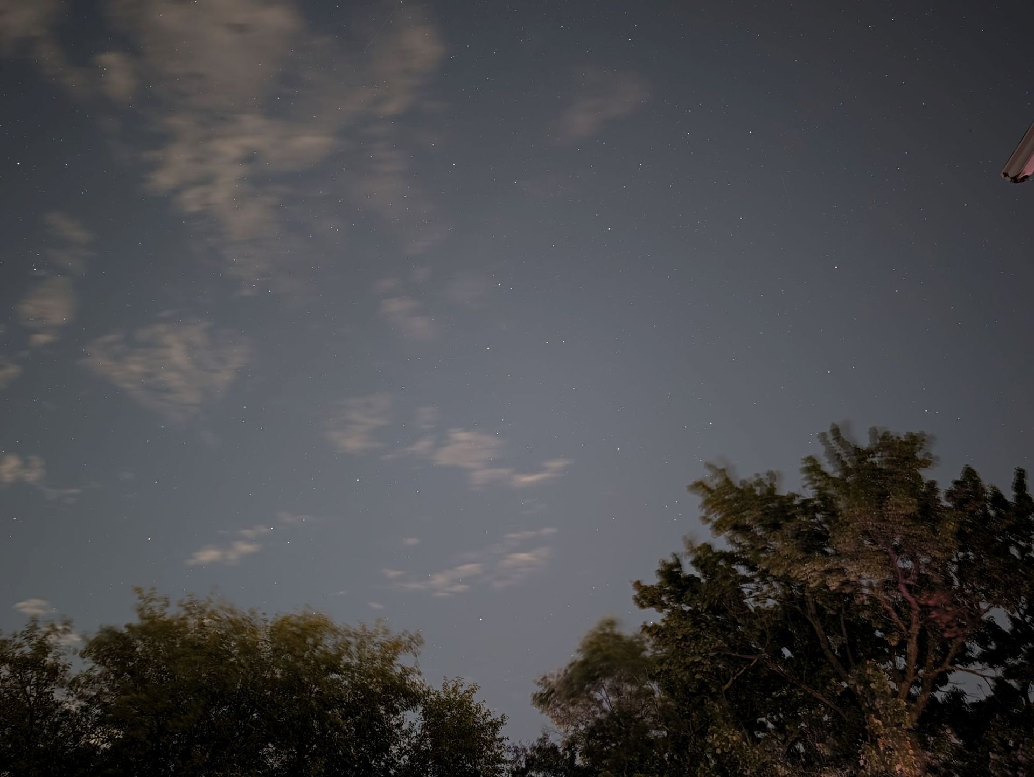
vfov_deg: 56.9
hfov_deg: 71.6
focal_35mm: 24
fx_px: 717
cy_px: 388
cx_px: 517
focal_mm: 6.9
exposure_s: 16
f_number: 1.68
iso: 458
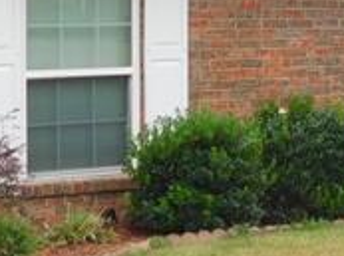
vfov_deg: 8.3
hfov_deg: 11.0
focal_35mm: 178
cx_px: 338
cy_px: -16
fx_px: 1765
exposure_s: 1/320
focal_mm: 5.3
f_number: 3.2
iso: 125
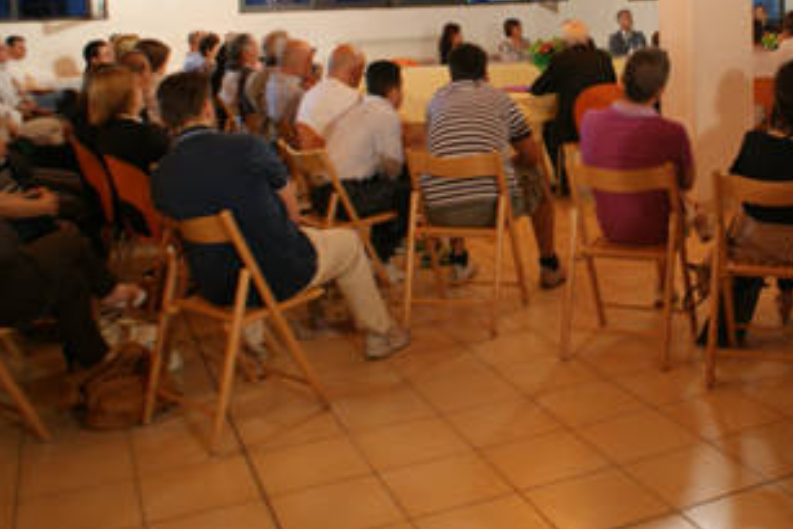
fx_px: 970
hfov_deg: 43.0
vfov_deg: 30.0
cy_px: 132
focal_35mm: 44
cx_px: 602
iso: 400
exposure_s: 1/8
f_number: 3.5
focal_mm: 18
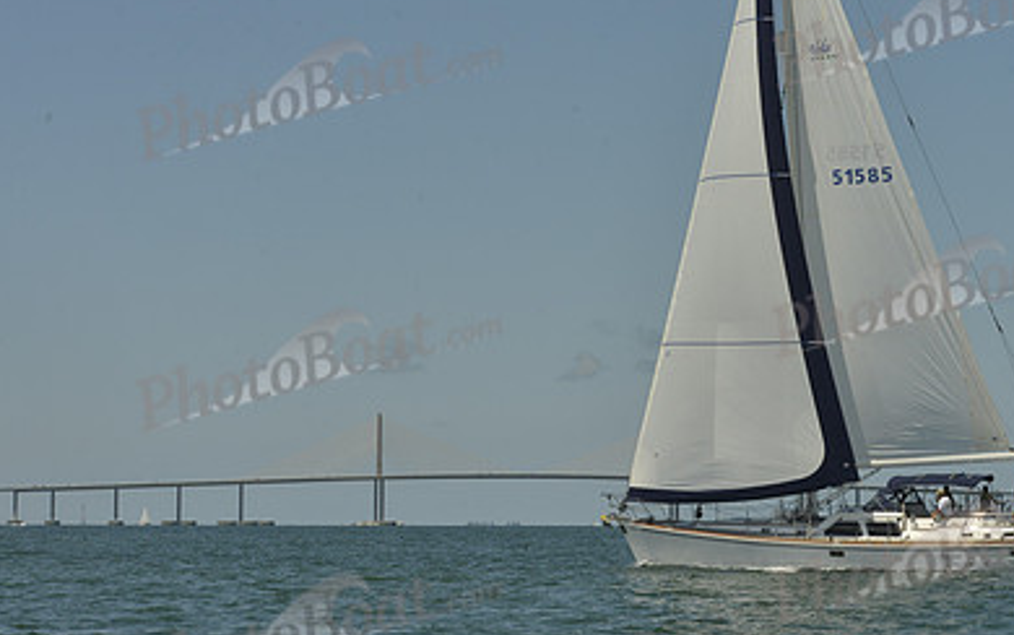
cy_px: 191
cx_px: 640
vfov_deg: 12.3
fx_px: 2930
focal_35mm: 106
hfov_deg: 19.6
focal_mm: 70
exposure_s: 1/500
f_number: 18
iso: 280
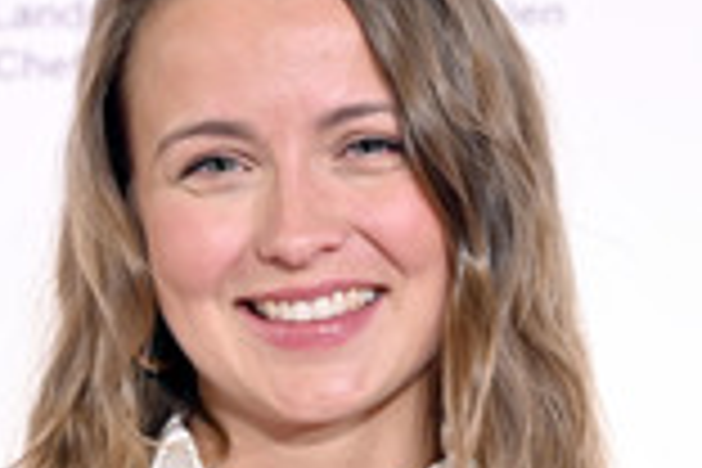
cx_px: 281
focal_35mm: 228
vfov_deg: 6.0
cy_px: 486
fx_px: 4446
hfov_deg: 9.0
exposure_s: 1/320
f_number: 2.8
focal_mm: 79
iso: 640
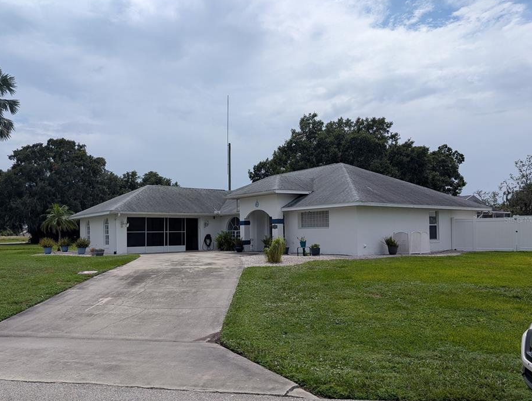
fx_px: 416
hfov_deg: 65.1
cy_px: 220
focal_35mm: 27
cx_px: 240
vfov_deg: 51.4
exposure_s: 1/2037
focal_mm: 6.9
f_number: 1.68
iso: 22
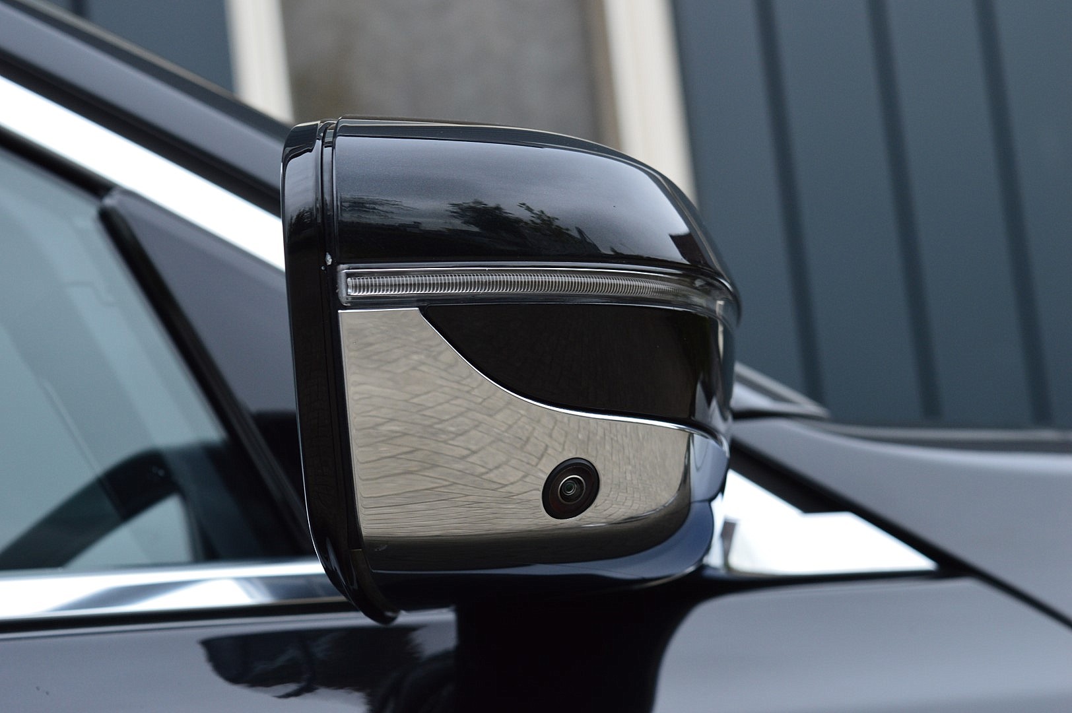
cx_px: 536
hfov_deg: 24.6
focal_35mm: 82
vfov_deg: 16.5
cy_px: 356
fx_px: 2455
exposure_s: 1/80
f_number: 8
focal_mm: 55
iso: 400
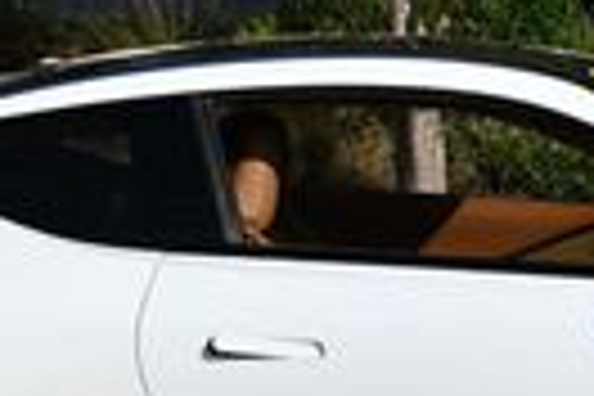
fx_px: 3514
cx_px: 490
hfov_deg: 9.6
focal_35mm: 213
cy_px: 76
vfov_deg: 6.4
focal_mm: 22
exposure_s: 1/400
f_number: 10
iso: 100
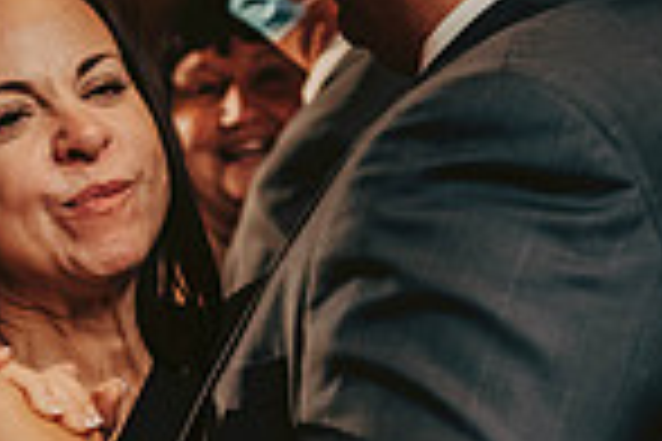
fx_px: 3990
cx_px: 18
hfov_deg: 9.4
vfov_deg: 6.3
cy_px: 398
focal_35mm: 217
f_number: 3.2
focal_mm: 55
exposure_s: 1/200
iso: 2000
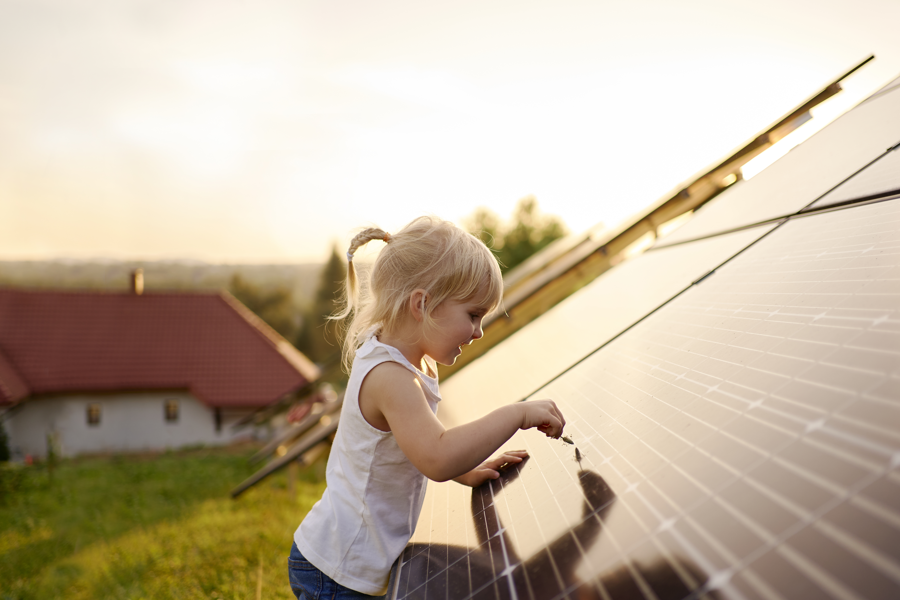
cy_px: 300
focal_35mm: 35
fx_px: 875
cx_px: 450
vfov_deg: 37.9
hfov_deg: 54.4
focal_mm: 35
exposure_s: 1/800
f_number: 1.8
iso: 100
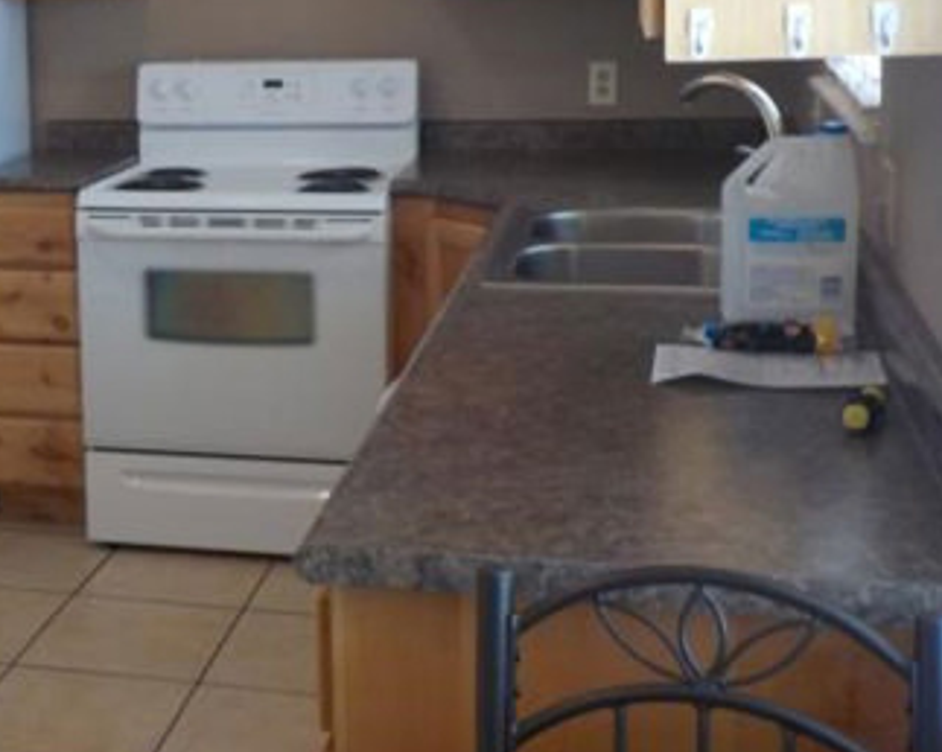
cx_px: 96
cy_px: 195
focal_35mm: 58
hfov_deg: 31.0
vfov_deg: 25.9
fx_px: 1616
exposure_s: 1/30
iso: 125
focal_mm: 4.1
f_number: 3.3
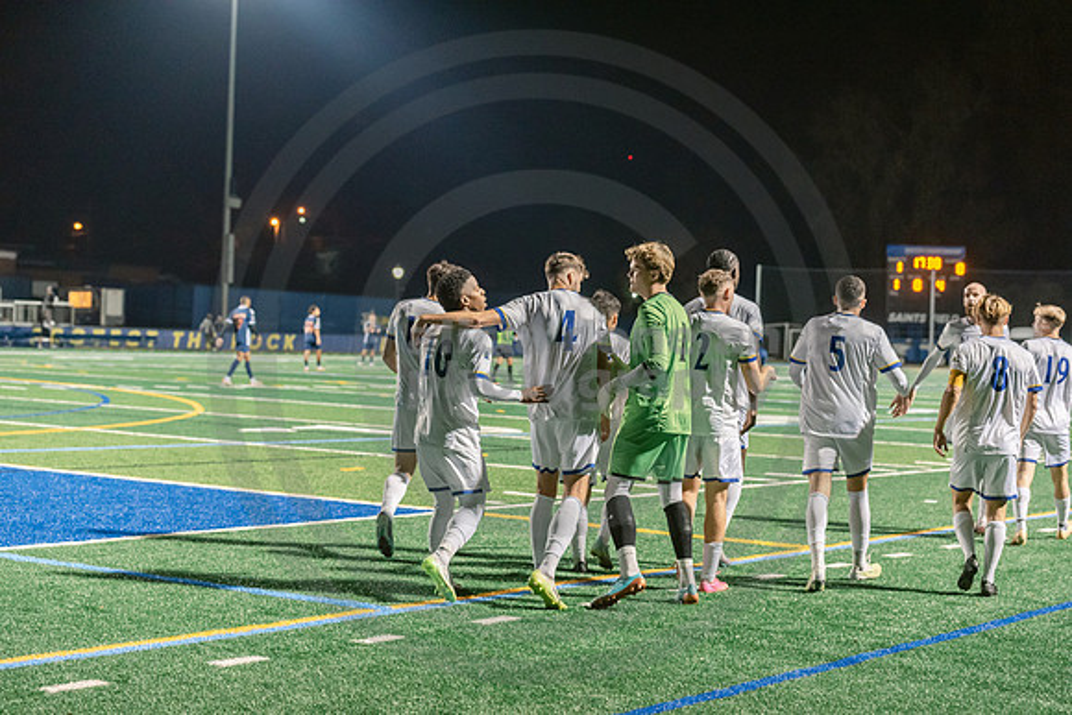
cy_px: 358
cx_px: 536
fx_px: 2085
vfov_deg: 19.5
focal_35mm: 70
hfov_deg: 28.8
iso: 2500
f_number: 3.2
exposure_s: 1/250
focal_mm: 70
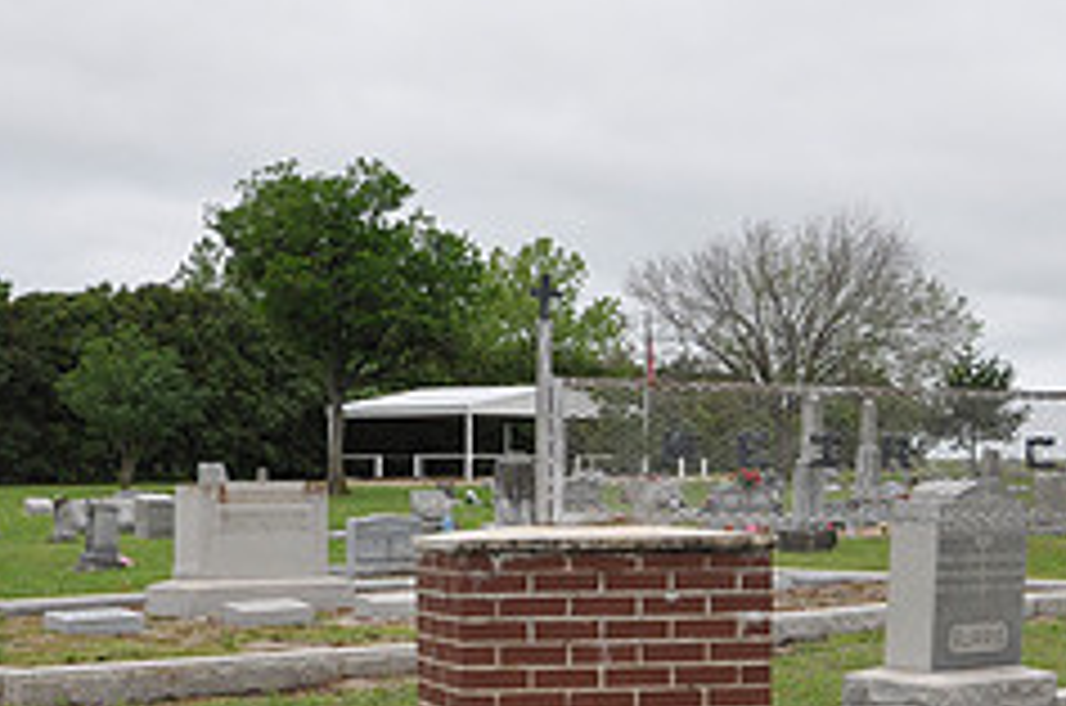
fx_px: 2601
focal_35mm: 88
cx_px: 958
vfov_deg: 15.4
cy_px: 470
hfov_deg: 22.6
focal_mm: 24
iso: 280
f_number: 5.6
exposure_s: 1/125
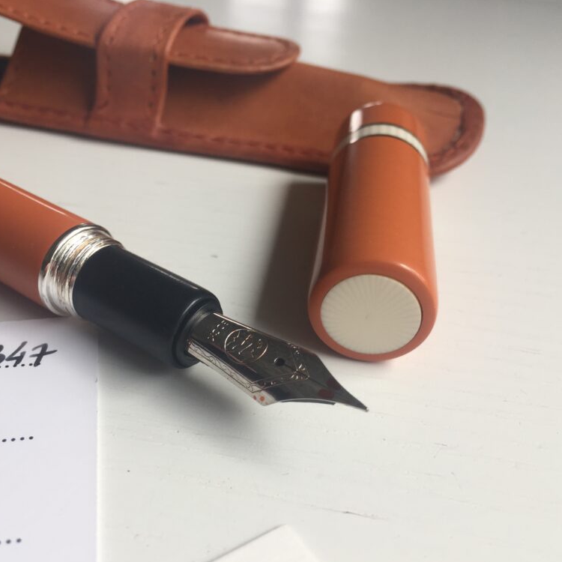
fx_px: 643
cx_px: 244
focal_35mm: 35
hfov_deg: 47.1
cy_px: 285
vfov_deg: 47.2
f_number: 2.2
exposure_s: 1/100
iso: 32
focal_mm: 4.15
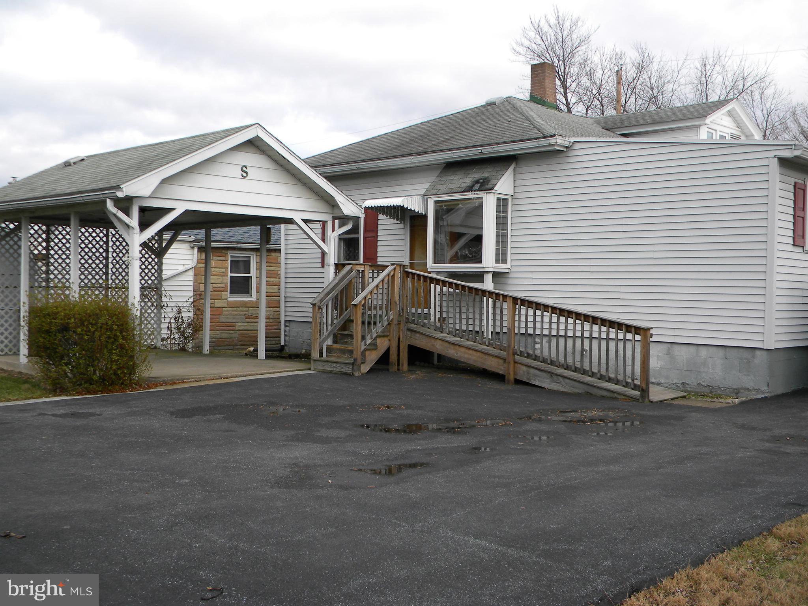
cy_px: 303
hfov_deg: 51.4
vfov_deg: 39.7
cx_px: 404
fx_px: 840
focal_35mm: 36
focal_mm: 6.4
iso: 80
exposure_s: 1/280
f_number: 3.7
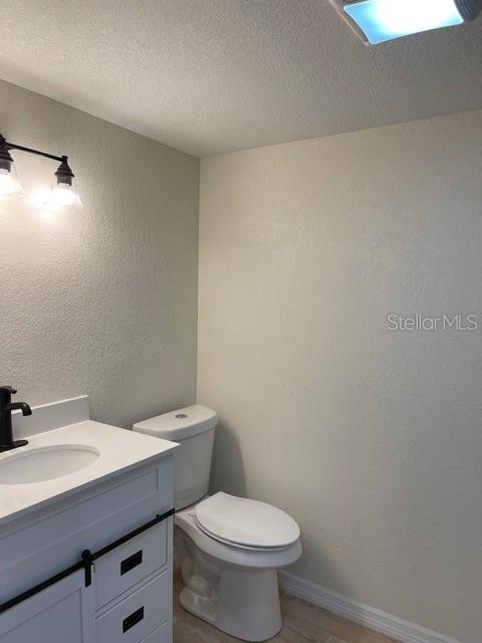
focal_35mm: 26
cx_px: 241
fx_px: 483
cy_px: 322
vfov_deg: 67.3
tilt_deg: -5.1
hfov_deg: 53.1
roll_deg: -0.5
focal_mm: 5.1
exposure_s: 1/120
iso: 50
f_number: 1.6
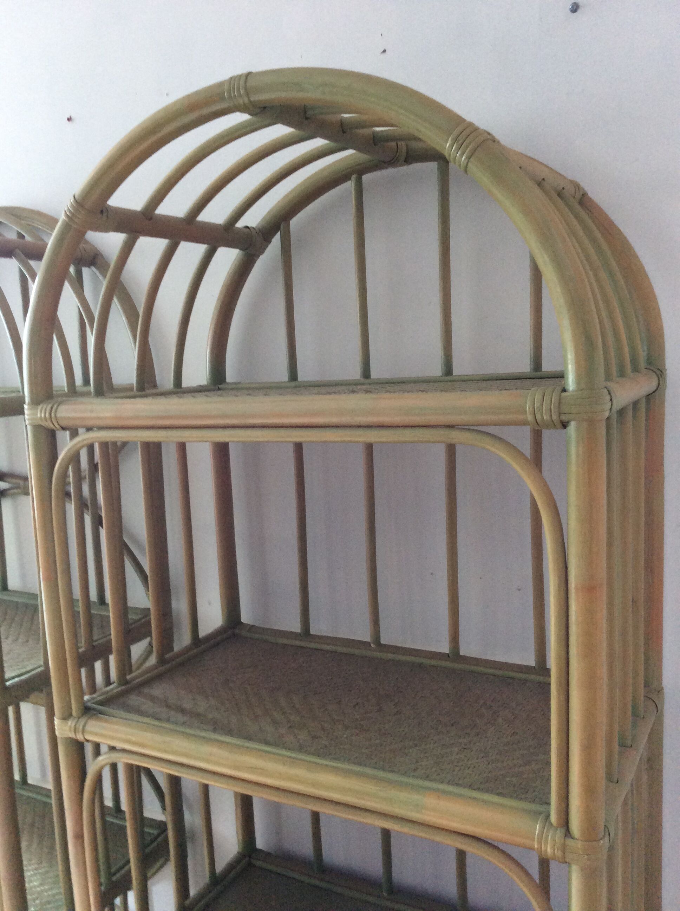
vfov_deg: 56.9
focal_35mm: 32
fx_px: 840
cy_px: 456
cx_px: 340
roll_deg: +2.0
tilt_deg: -8.1
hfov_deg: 44.1
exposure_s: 1/25
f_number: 2.4
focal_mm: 3.3
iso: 100
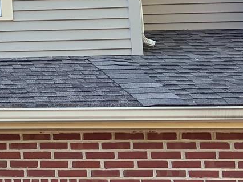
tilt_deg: +11.5
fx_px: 877
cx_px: -299
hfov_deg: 12.9
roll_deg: -1.2
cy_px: 147
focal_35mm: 125
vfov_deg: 11.8
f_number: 1.6
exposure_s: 1/485
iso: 64
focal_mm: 5.96
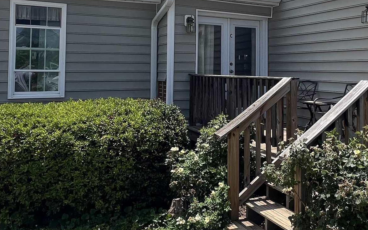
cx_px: 237
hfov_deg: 53.2
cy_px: 56
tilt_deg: +1.4
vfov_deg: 34.5
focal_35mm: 36
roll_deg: -0.8
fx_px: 361
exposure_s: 1/1357
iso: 32
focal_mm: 1.57
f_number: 1.8
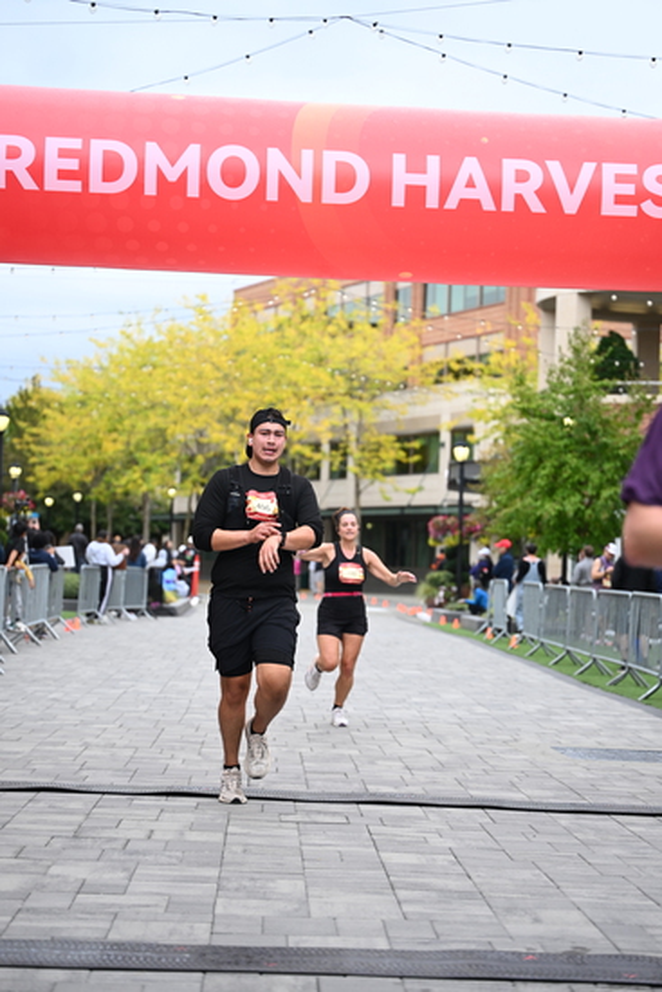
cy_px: 496
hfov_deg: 19.5
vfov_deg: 28.8
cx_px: 331
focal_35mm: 70
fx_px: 1929
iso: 640
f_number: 2.8
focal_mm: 70
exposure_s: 1/2000
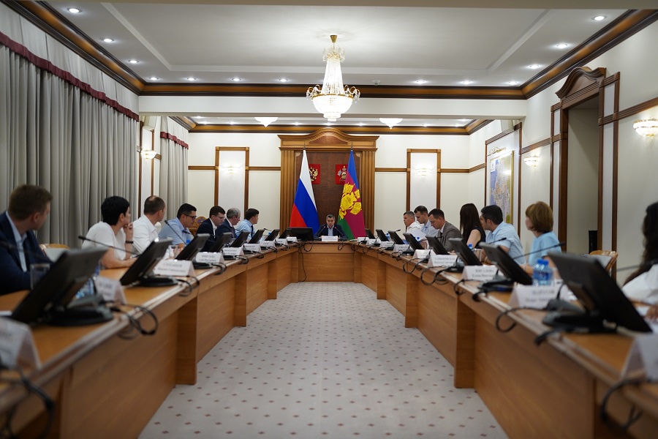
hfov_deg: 54.4
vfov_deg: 37.9
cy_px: 220
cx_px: 329
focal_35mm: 35
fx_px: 640
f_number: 1.4
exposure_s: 1/200
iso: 250
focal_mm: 35
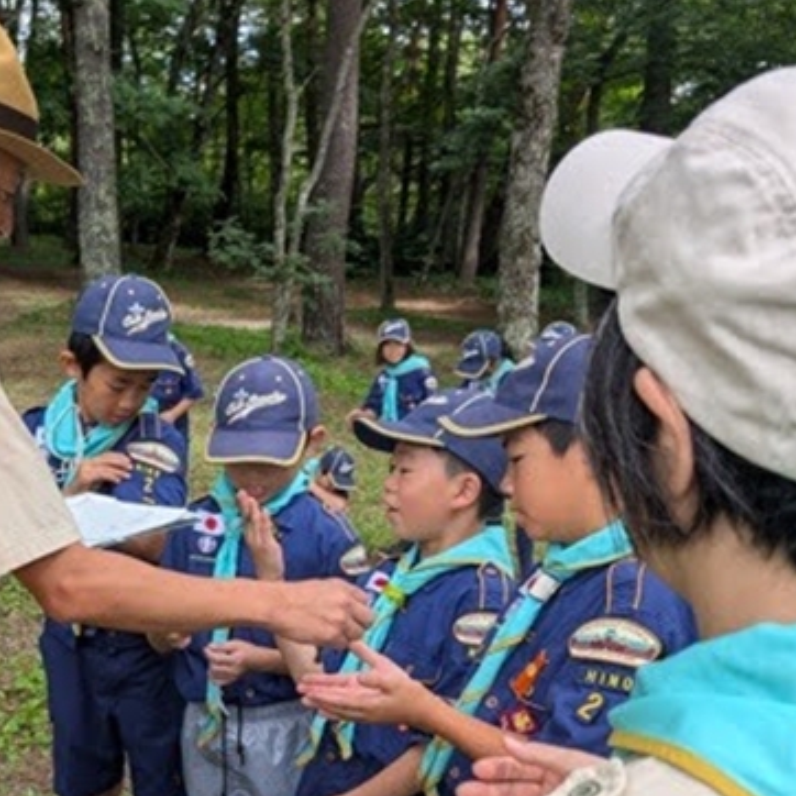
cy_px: 635
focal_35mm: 47
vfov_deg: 34.9
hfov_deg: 34.5
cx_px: 117
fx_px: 1223
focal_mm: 6.9
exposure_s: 1/175
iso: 24
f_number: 1.68
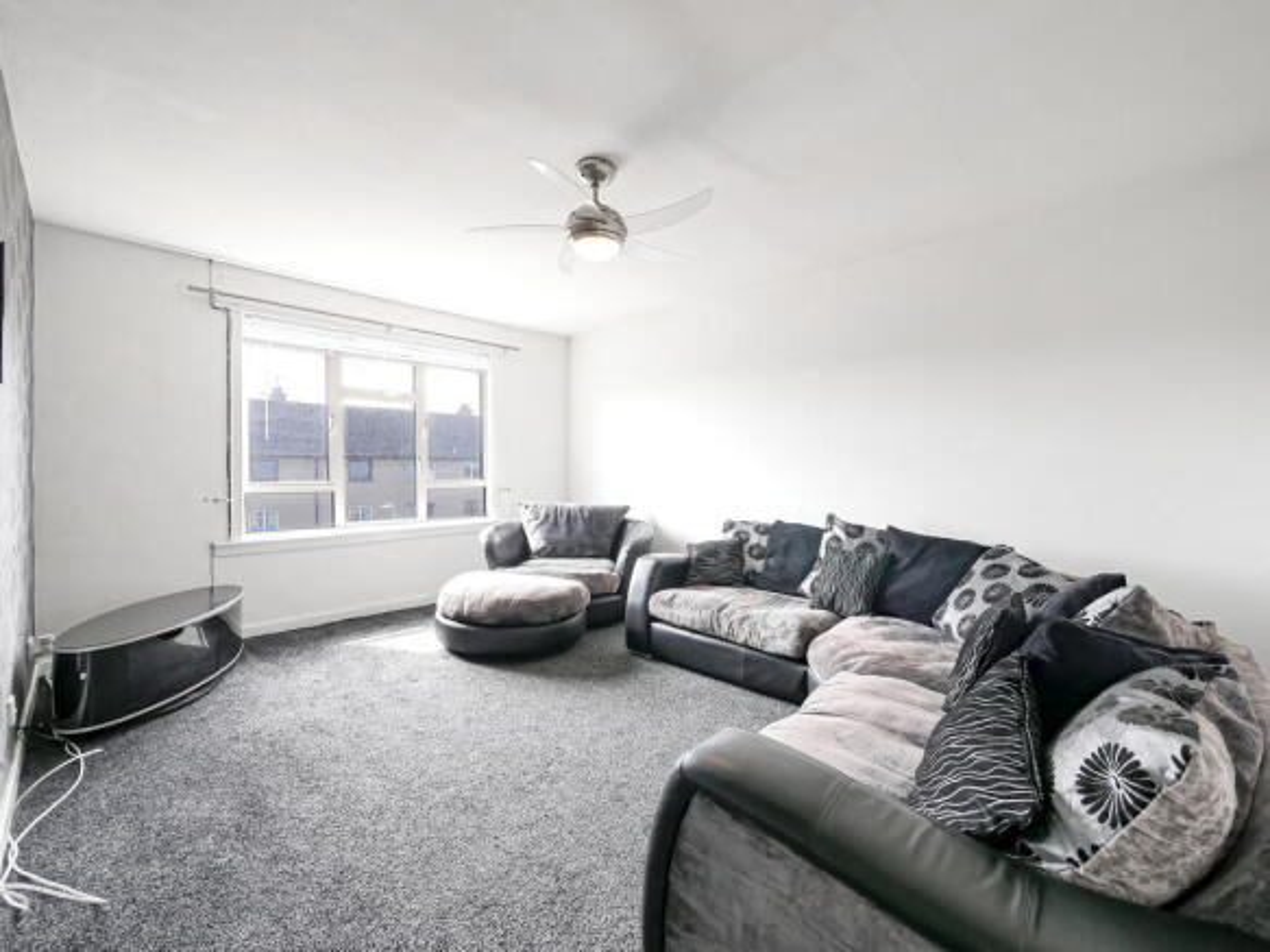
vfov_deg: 85.7
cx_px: 635
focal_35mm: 14
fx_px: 514
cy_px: 476
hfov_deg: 102.1
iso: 640
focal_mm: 7
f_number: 4
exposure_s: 1/60
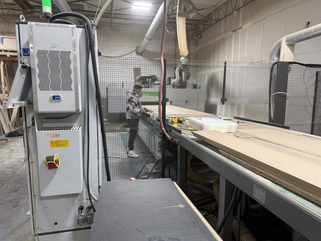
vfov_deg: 56.8
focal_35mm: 24
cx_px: 160
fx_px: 223
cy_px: 120
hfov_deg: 71.6
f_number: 1.78
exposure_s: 1/120
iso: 200
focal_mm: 6.76
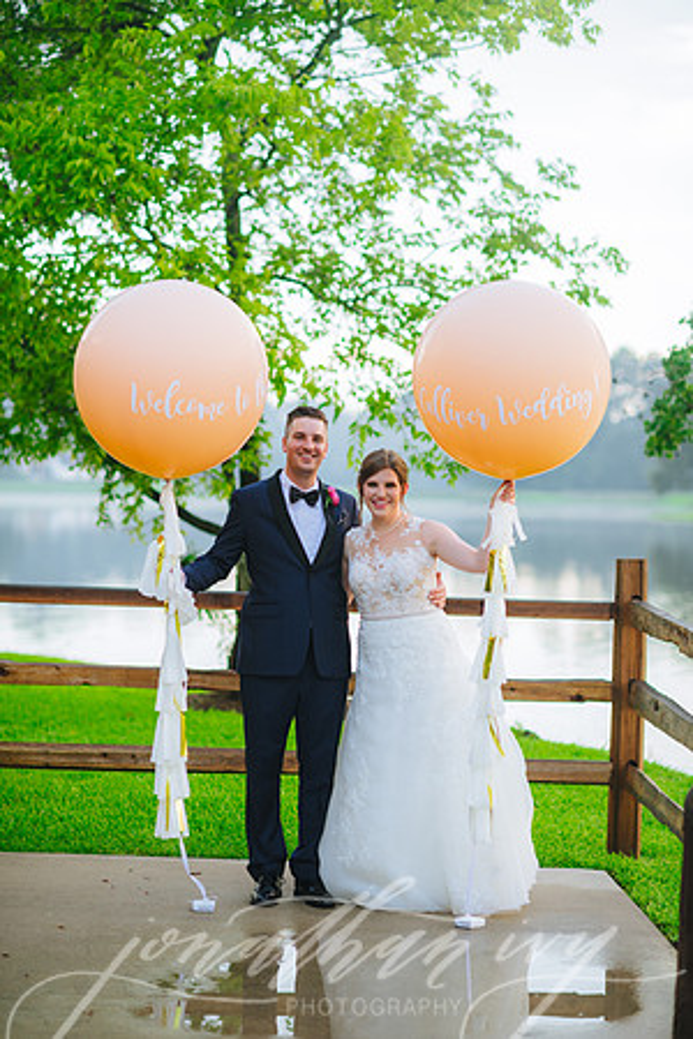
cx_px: 346
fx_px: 2454
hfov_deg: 16.1
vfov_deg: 23.9
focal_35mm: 85
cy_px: 520
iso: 500
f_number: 2.2
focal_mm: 85
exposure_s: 1/500
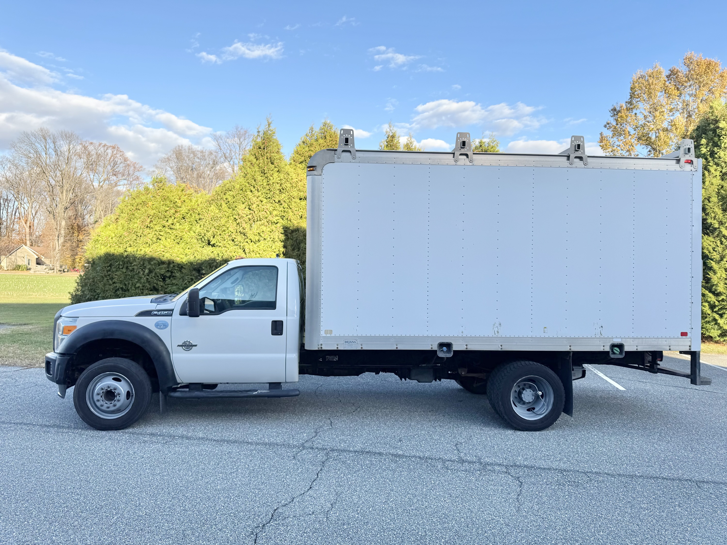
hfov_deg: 71.6
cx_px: 364
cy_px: 272
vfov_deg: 56.8
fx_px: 504
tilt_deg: -1.7
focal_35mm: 24
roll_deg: -1.0
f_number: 1.78
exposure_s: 1/2041
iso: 80
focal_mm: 6.76
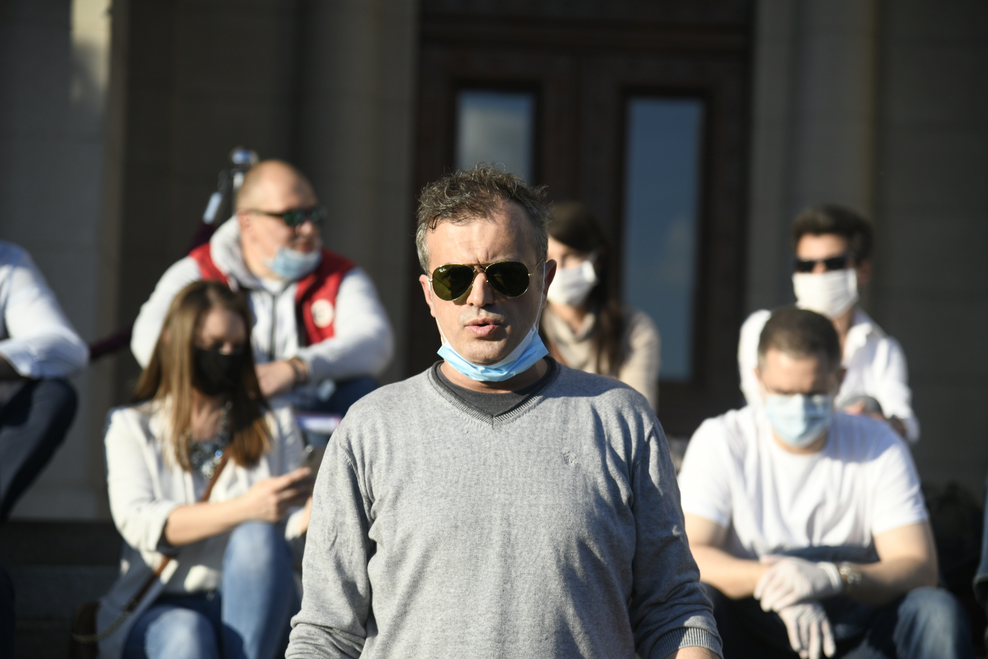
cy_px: 330
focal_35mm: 112
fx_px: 3074
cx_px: 494
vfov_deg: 12.2
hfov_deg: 18.3
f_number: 4
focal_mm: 112
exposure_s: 1/1000
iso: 200
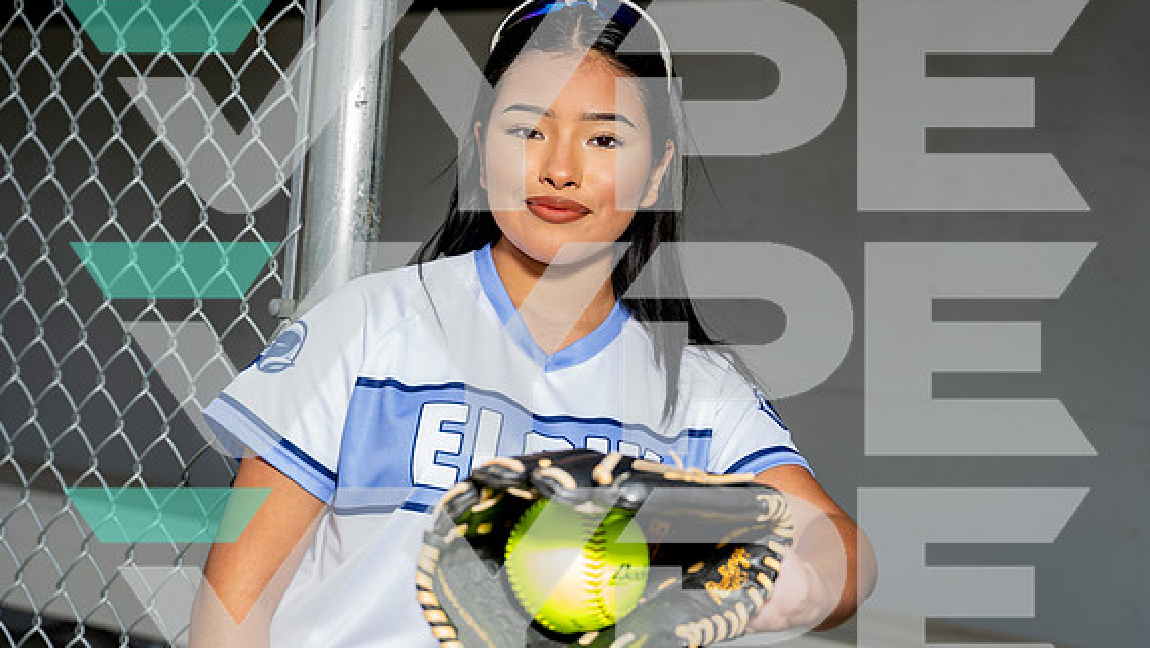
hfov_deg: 32.3
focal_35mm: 65
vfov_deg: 18.5
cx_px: 583
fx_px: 1983
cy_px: 350
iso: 80
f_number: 4
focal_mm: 61
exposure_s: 1/250
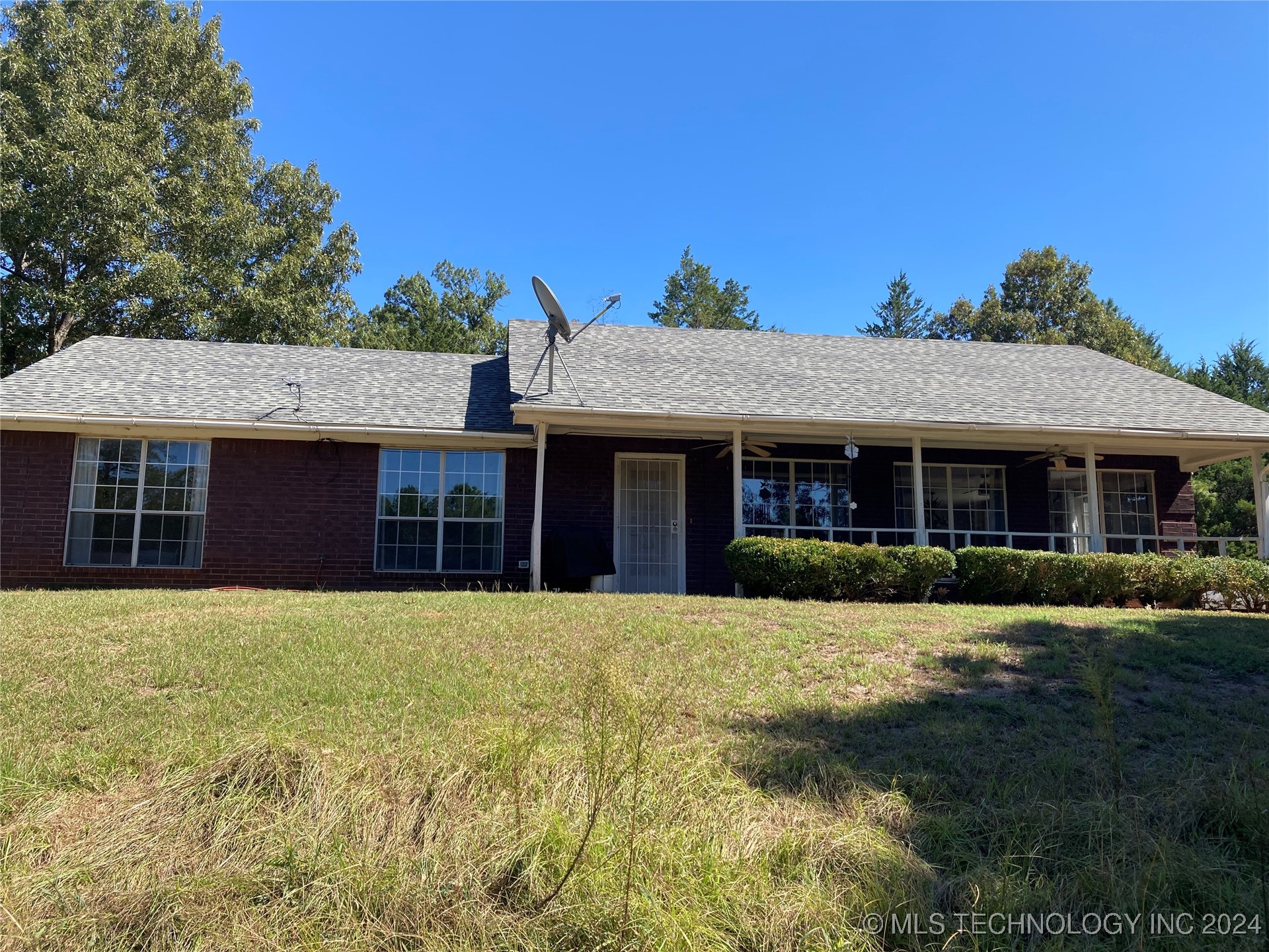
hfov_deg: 63.4
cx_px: 634
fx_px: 1026
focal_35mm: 28
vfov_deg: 49.7
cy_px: 476
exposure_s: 1/1000
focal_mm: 3.99
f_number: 1.8
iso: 20
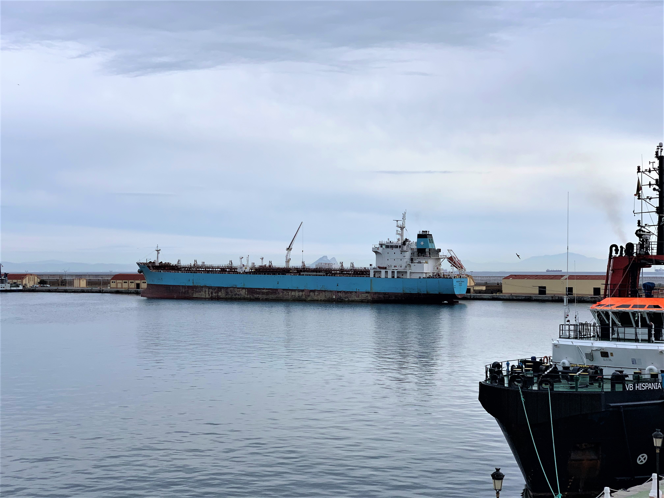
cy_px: 249
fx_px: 997
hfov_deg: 36.8
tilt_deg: +1.8
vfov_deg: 28.0
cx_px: 332
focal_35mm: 52
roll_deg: -0.4
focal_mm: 6
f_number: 2.4
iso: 16
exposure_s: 1/705
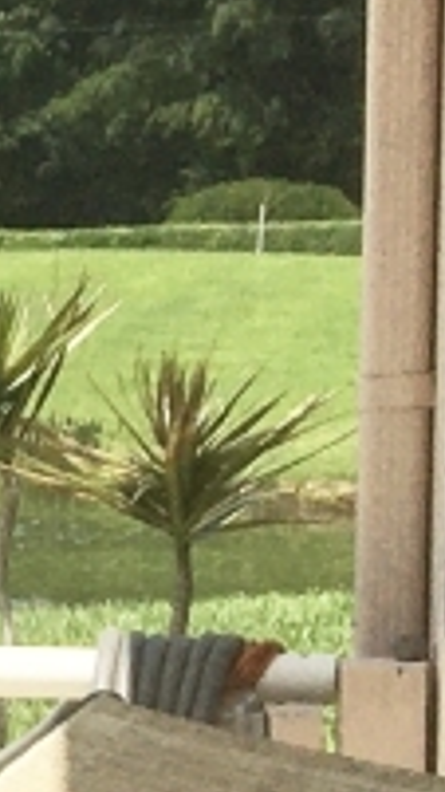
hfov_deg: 4.0
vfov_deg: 8.6
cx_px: -2115
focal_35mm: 251
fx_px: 5267
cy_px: 638
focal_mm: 4.15
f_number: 2.2
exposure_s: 1/2331
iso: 25
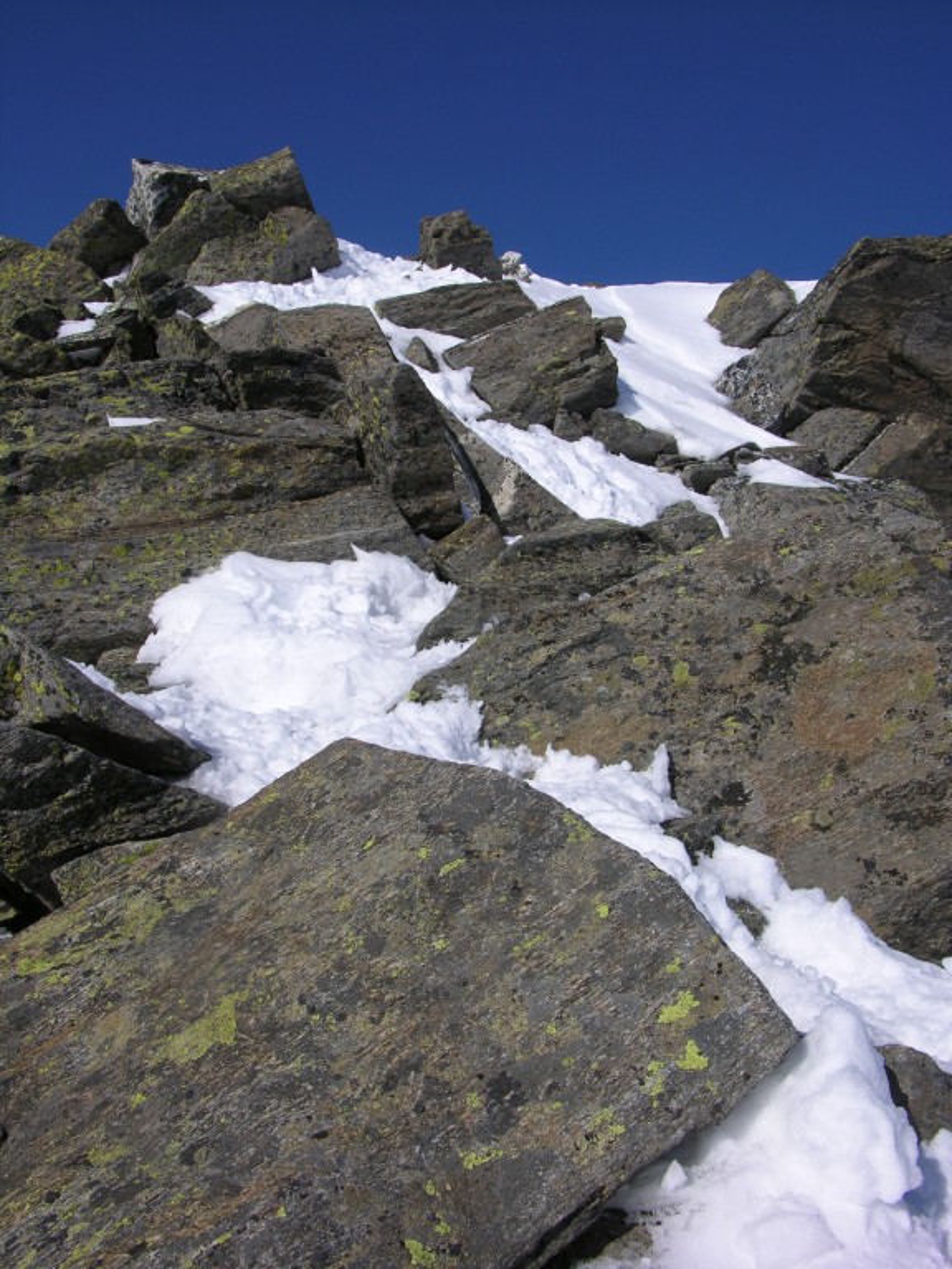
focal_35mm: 35
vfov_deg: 52.6
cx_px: 476
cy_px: 634
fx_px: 1283
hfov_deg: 40.7
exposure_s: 1/340
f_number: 8
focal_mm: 8.9
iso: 50
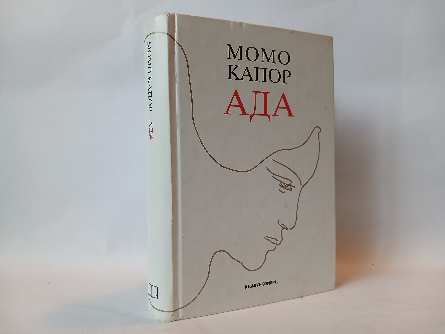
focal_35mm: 27
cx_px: 222
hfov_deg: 65.3
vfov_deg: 51.4
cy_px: 167
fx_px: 347
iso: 200
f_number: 1.8
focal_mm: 3.98
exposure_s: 1/40
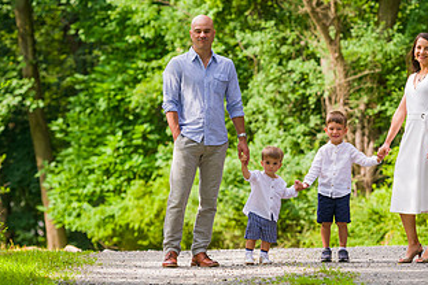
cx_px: 270
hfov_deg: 9.2
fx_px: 2651
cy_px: 79
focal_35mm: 223
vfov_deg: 6.2
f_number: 4
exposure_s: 1/640
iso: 200
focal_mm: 120
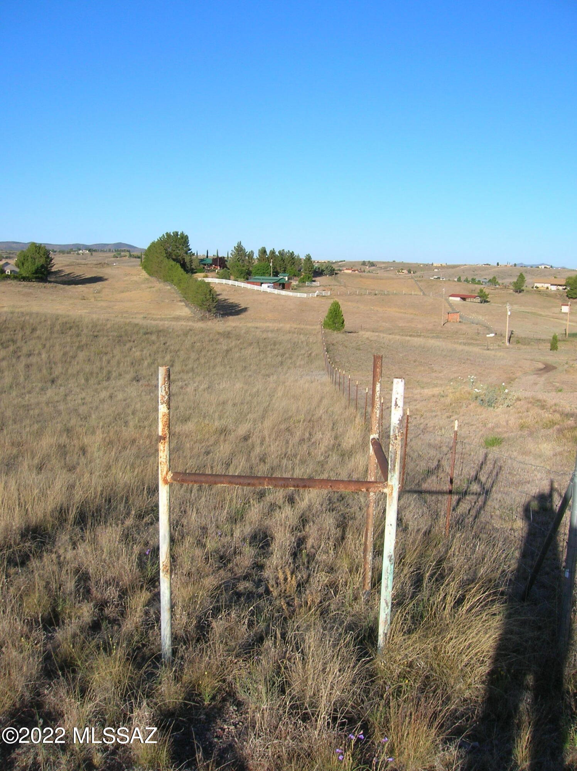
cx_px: 288
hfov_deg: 41.7
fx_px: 757
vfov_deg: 54.0
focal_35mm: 34
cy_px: 386
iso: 50
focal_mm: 5.7
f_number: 4.9
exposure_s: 1/337
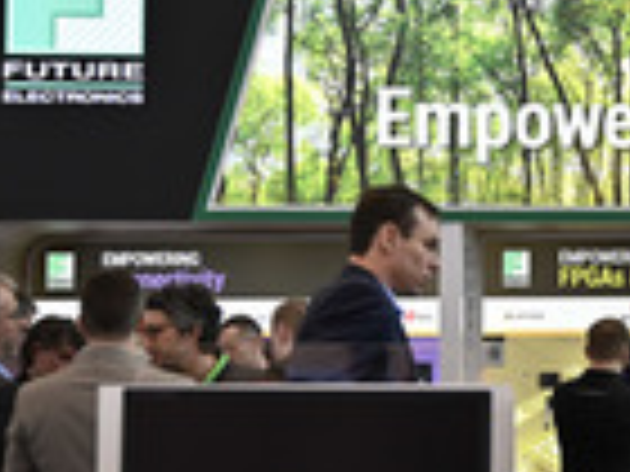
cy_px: 310
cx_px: 781
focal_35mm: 93
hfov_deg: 19.7
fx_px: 1693
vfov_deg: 15.9
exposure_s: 1/250
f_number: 2.8
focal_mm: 30
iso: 400
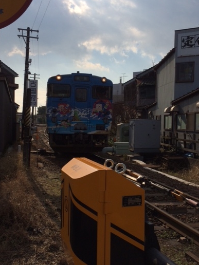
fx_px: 276
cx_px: 89
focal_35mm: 36
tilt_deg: -3.5
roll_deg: +0.3
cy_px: 127
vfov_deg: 51.3
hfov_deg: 39.6
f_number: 2.2
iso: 32
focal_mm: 4.15
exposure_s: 1/4115
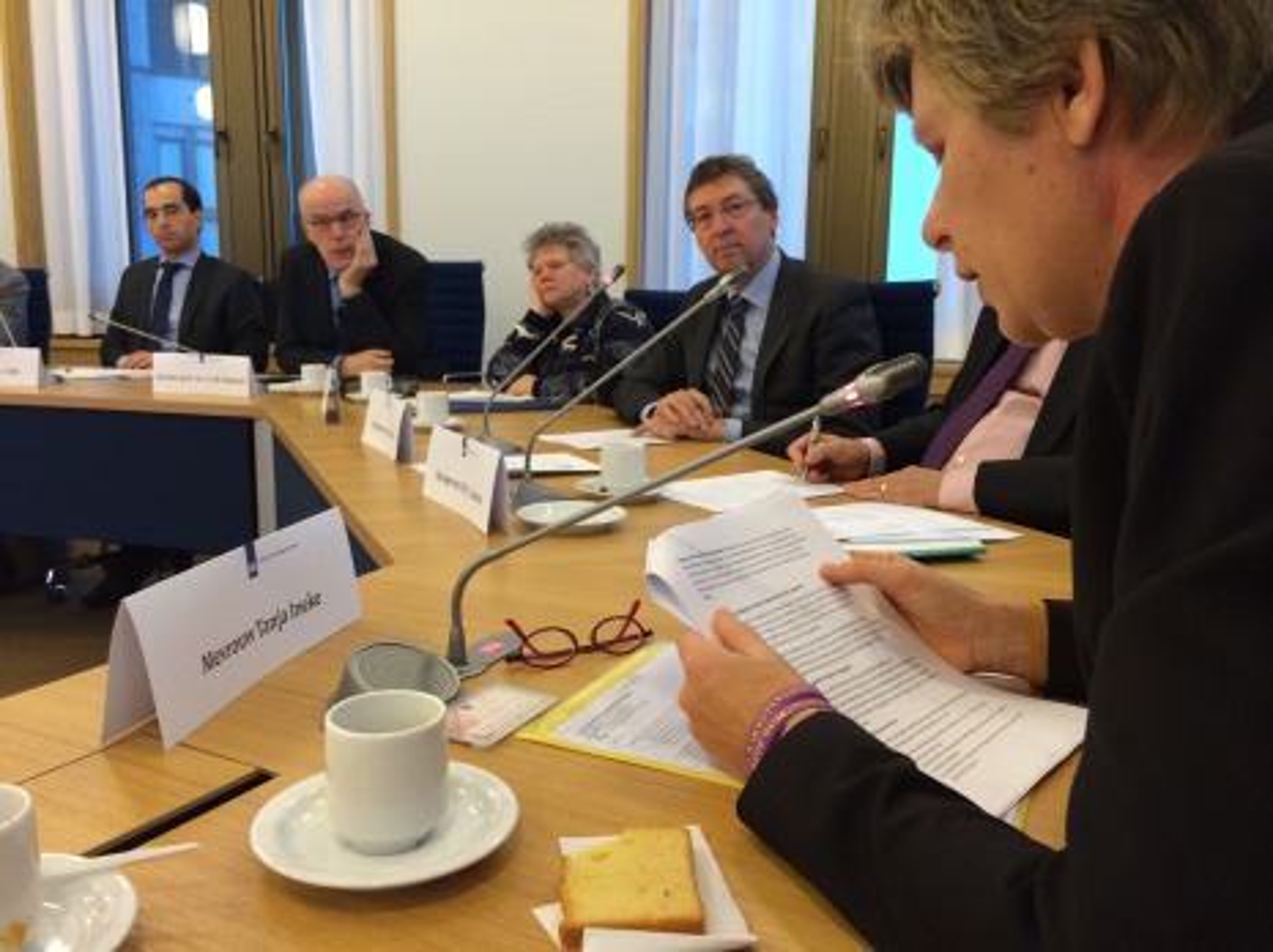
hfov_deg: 60.0
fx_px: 1102
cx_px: 636
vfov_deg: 46.7
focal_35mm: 30
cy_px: 476
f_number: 2.2
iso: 250
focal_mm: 4.12
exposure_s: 1/30
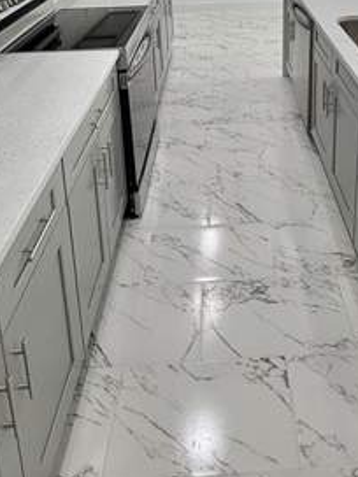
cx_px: 242
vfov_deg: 45.0
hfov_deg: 42.3
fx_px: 455
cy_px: -21
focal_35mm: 33
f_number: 2.2
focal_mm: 2.22
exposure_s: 1/120
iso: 80
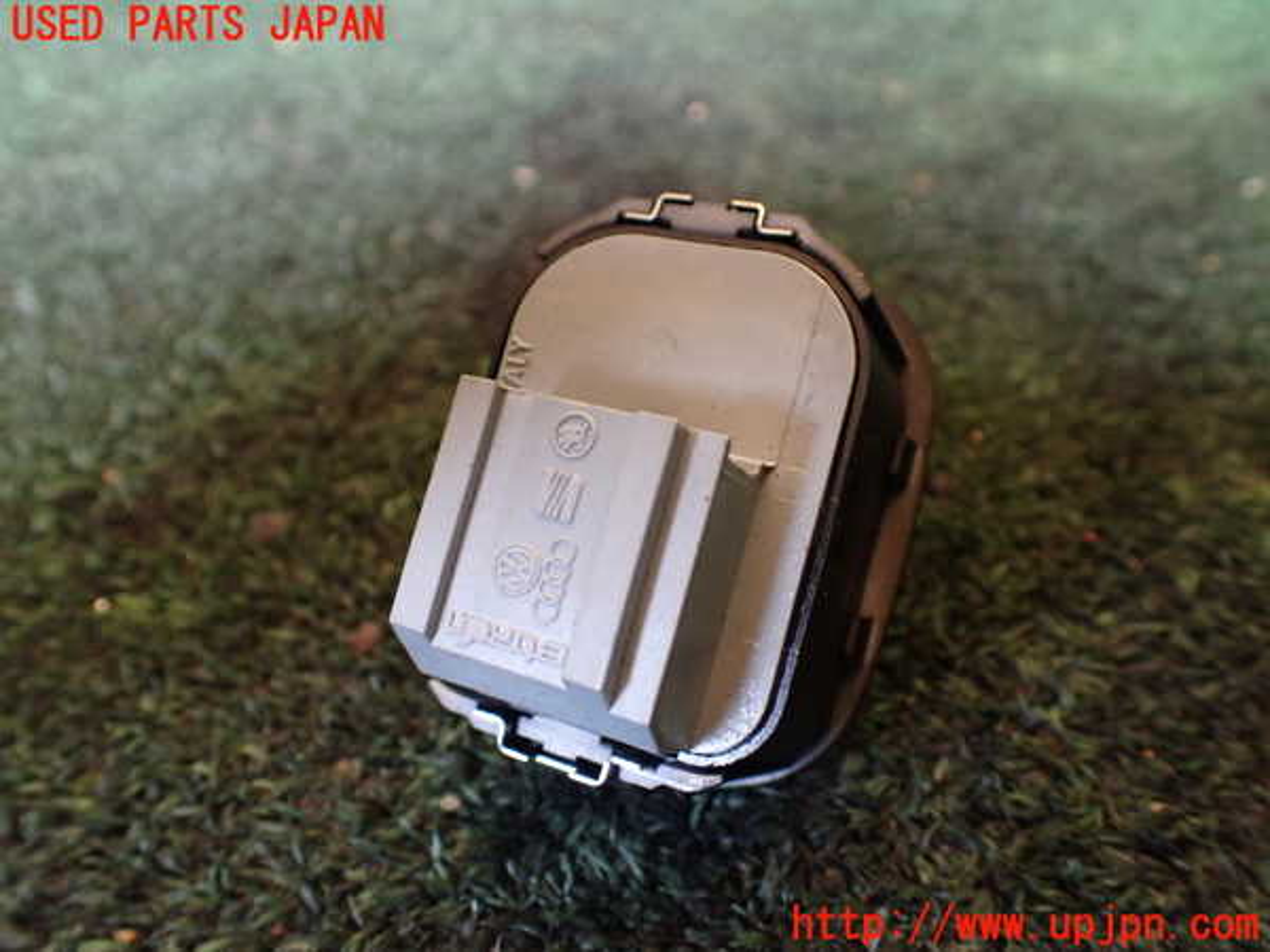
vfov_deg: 46.8
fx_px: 1101
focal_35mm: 30
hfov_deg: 60.0
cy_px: 476
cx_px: 635
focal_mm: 5.4
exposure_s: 1/30
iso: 1000
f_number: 2.3
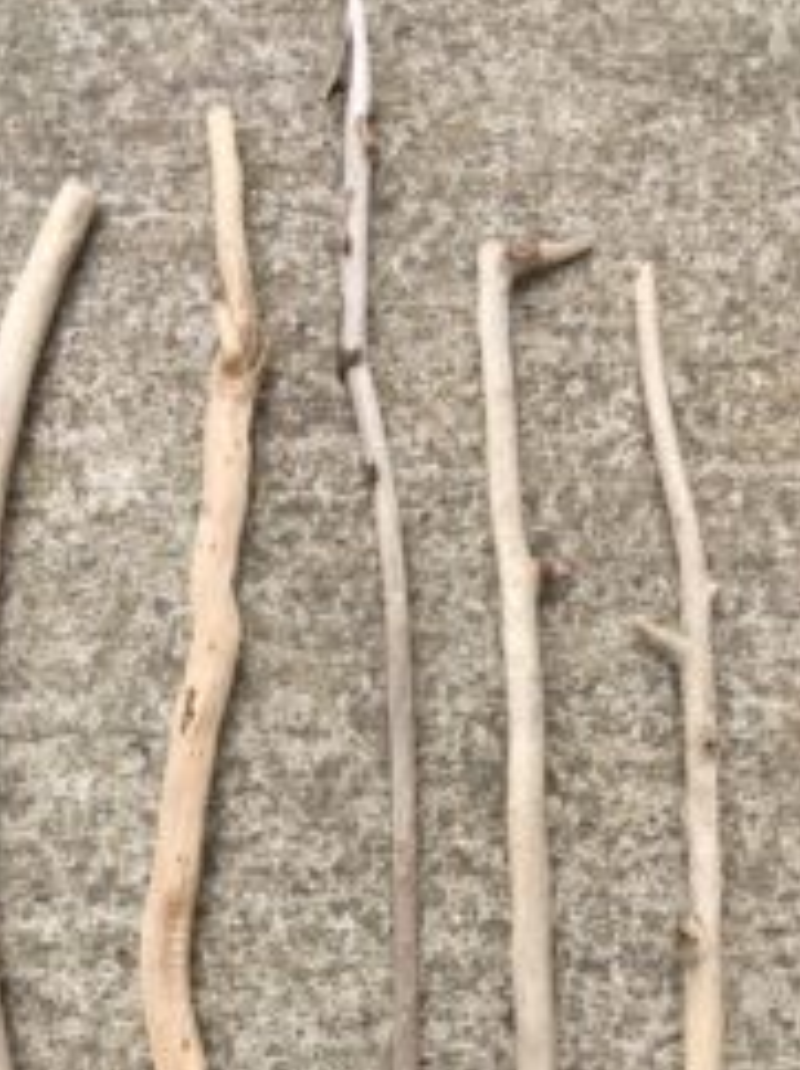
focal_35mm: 48
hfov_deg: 30.2
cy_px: 791
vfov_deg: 38.7
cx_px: 336
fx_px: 1482
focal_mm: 4.15
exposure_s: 1/1241
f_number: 2.2
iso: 25
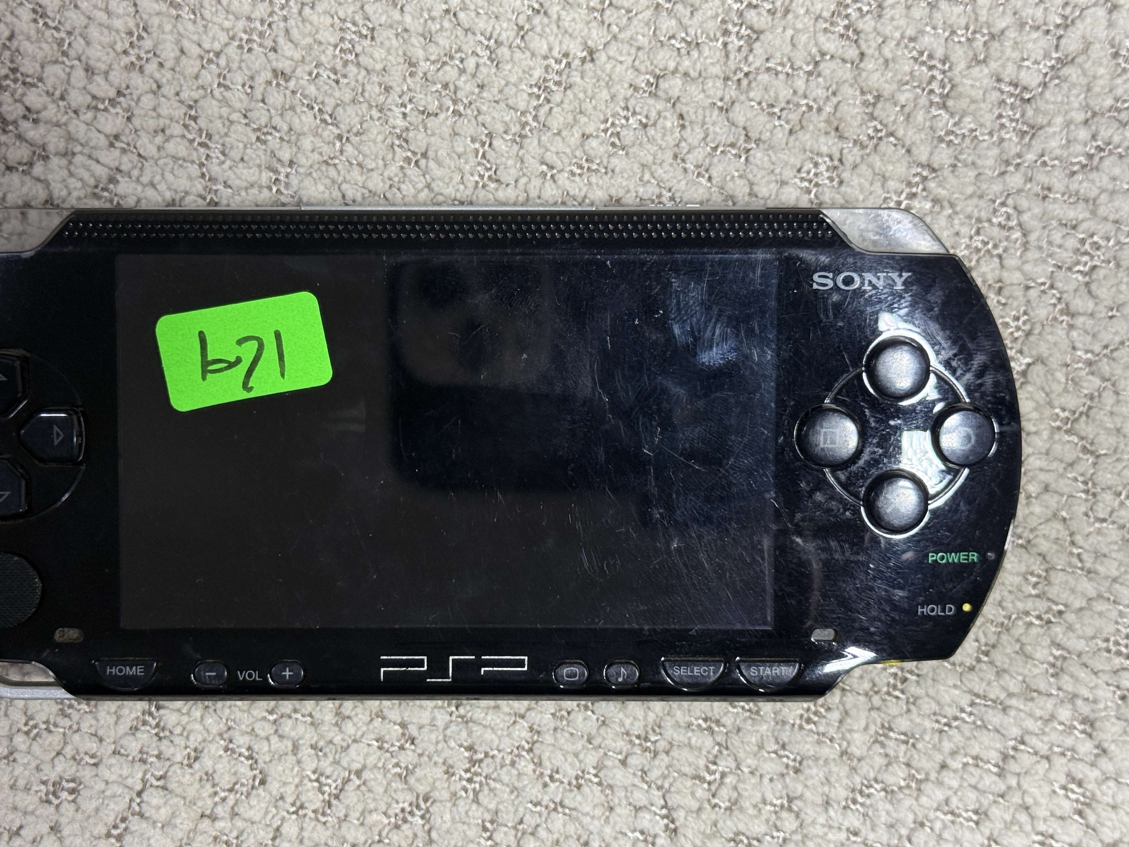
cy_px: 421
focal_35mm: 57
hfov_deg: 33.7
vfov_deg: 25.7
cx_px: 485
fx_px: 1859
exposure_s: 1/60
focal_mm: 6.76
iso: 200
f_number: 1.78
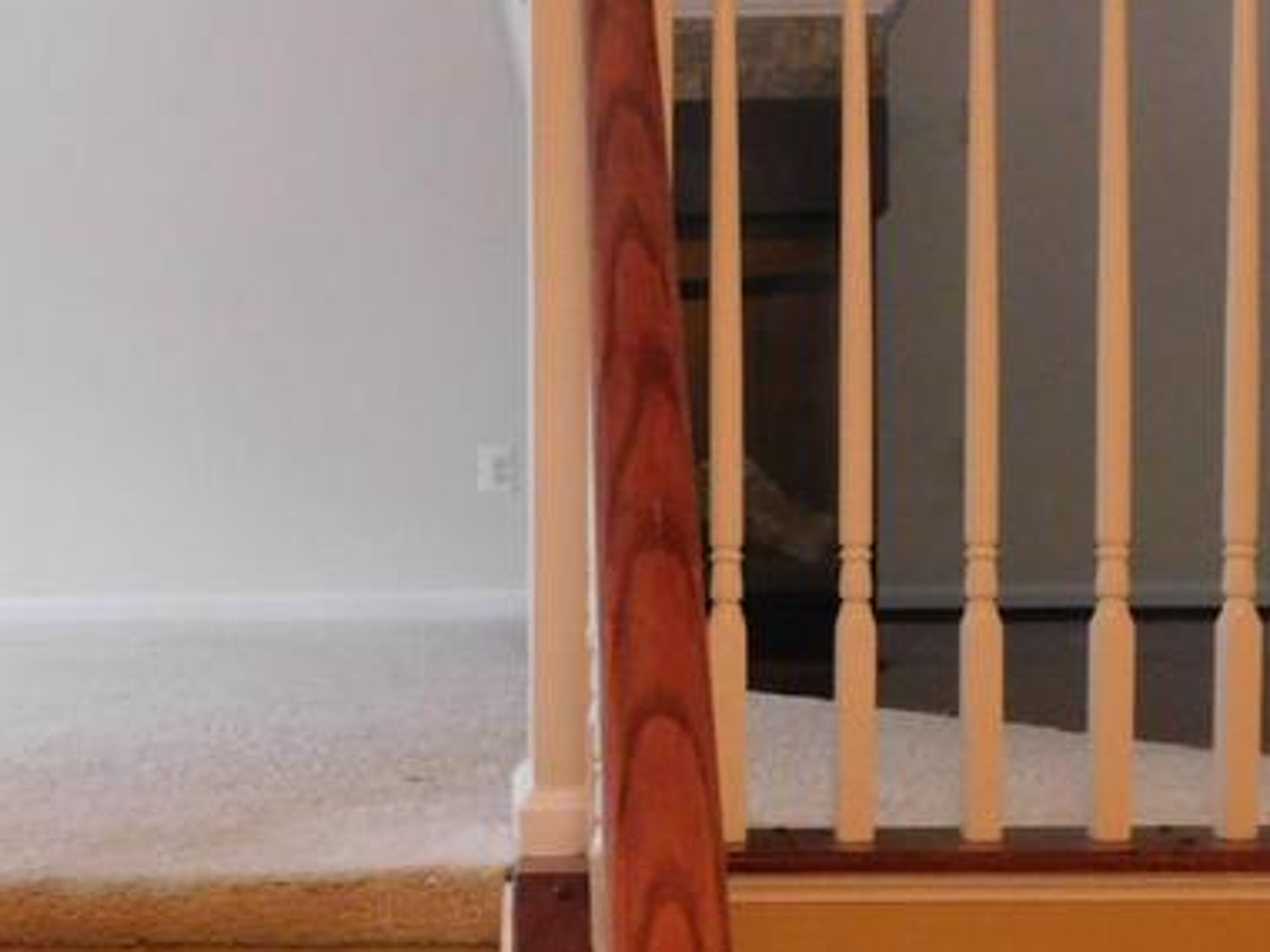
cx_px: 424
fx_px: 2275
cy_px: 651
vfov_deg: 23.5
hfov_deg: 31.0
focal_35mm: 62
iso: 400
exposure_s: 1/30
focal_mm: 4
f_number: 3
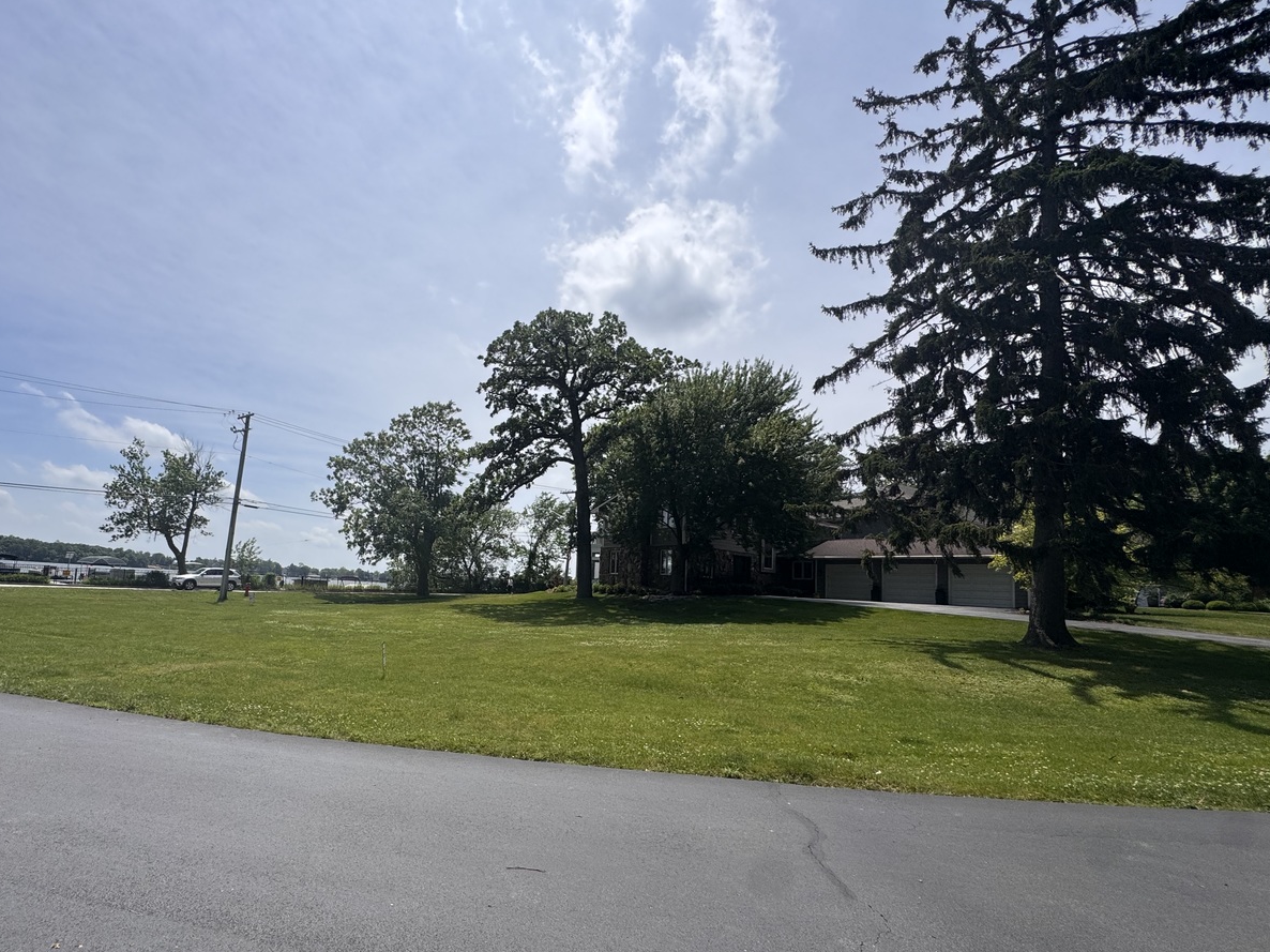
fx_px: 624
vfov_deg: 74.5
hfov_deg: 89.8
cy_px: 526
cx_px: 507
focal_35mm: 17
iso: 50
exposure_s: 1/3390
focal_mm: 2.22
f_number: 2.2
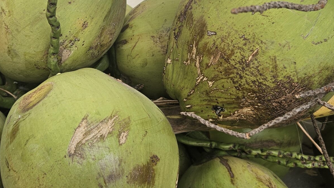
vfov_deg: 22.0
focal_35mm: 54
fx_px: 478
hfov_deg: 38.3
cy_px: 48
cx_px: 133
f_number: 1.8
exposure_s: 1/225
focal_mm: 5.4
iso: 25
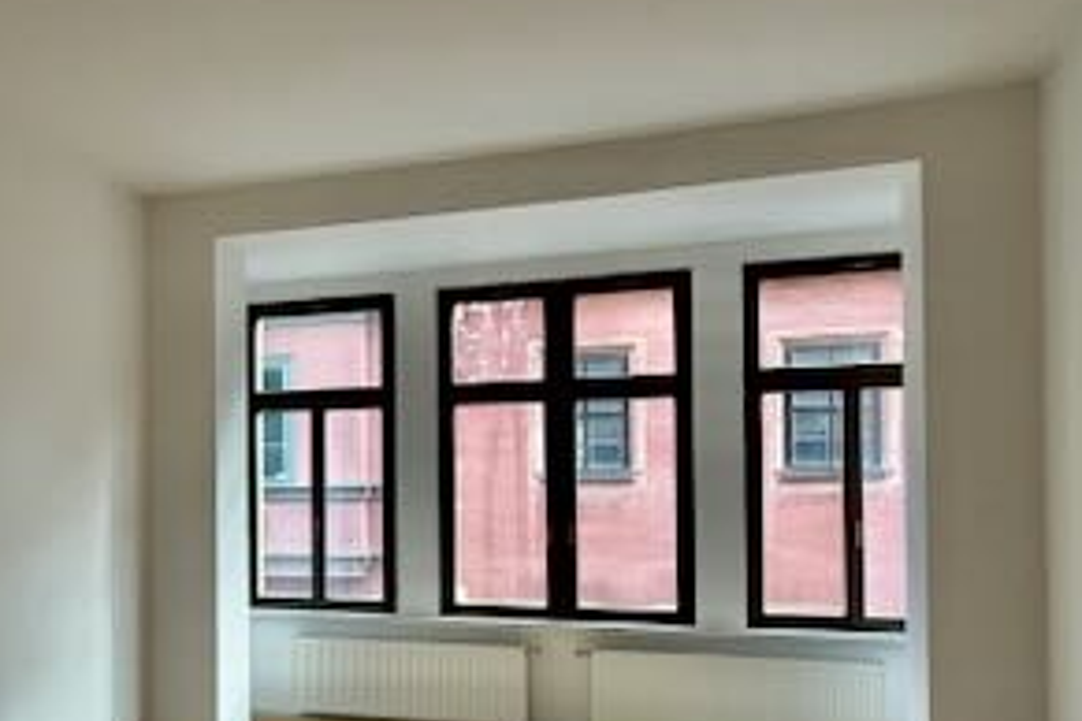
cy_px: 479
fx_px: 962
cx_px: 350
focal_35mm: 32
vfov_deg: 40.6
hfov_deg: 57.3
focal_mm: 2.22
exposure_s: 1/121
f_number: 2.2
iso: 160
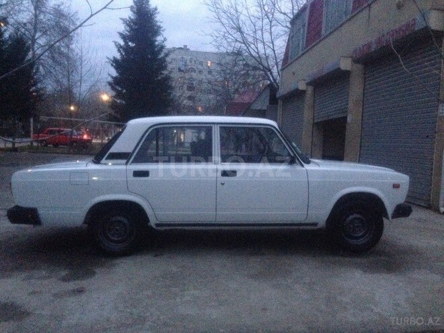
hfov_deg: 55.4
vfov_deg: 42.9
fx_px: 423
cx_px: 222
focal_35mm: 33
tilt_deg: -1.1
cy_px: 166
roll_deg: -1.3
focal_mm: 4.12
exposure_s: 1/15
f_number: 2.4
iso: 800
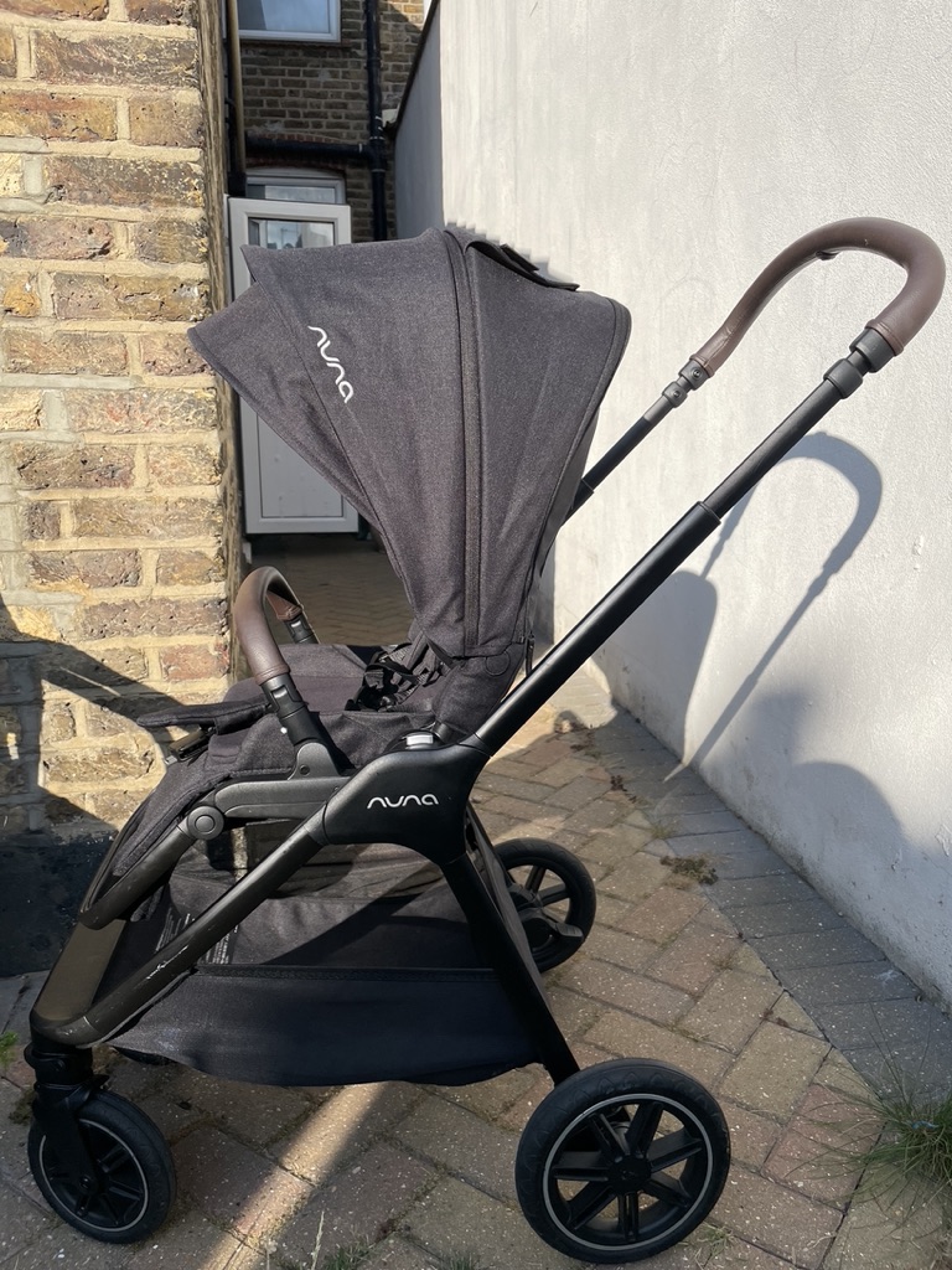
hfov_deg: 53.1
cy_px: 635
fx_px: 953
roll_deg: +0.8
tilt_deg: -10.4
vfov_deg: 67.3
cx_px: 476
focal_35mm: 26
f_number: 1.6
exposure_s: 1/2618
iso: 32
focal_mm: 4.2
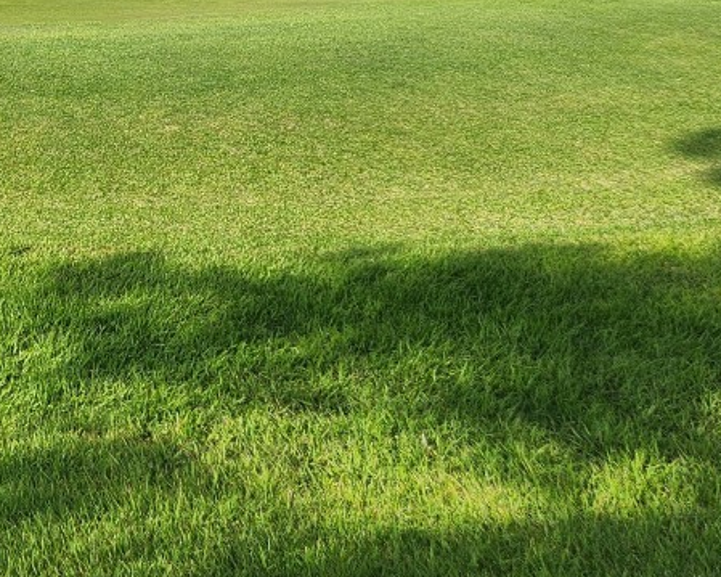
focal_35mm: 64
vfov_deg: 22.8
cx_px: -136
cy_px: -6
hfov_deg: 26.4
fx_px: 1365
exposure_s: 1/1429
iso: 20
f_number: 1.8
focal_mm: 5.4
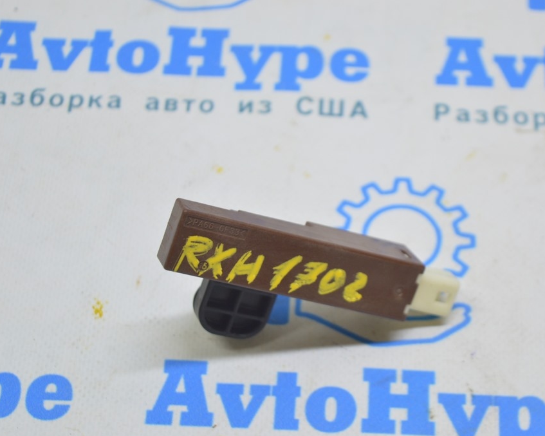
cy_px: 219
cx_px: 302
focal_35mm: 94
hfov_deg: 20.5
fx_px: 1509
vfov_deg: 16.4
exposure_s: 1/20
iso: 400
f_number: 5.6
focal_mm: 55
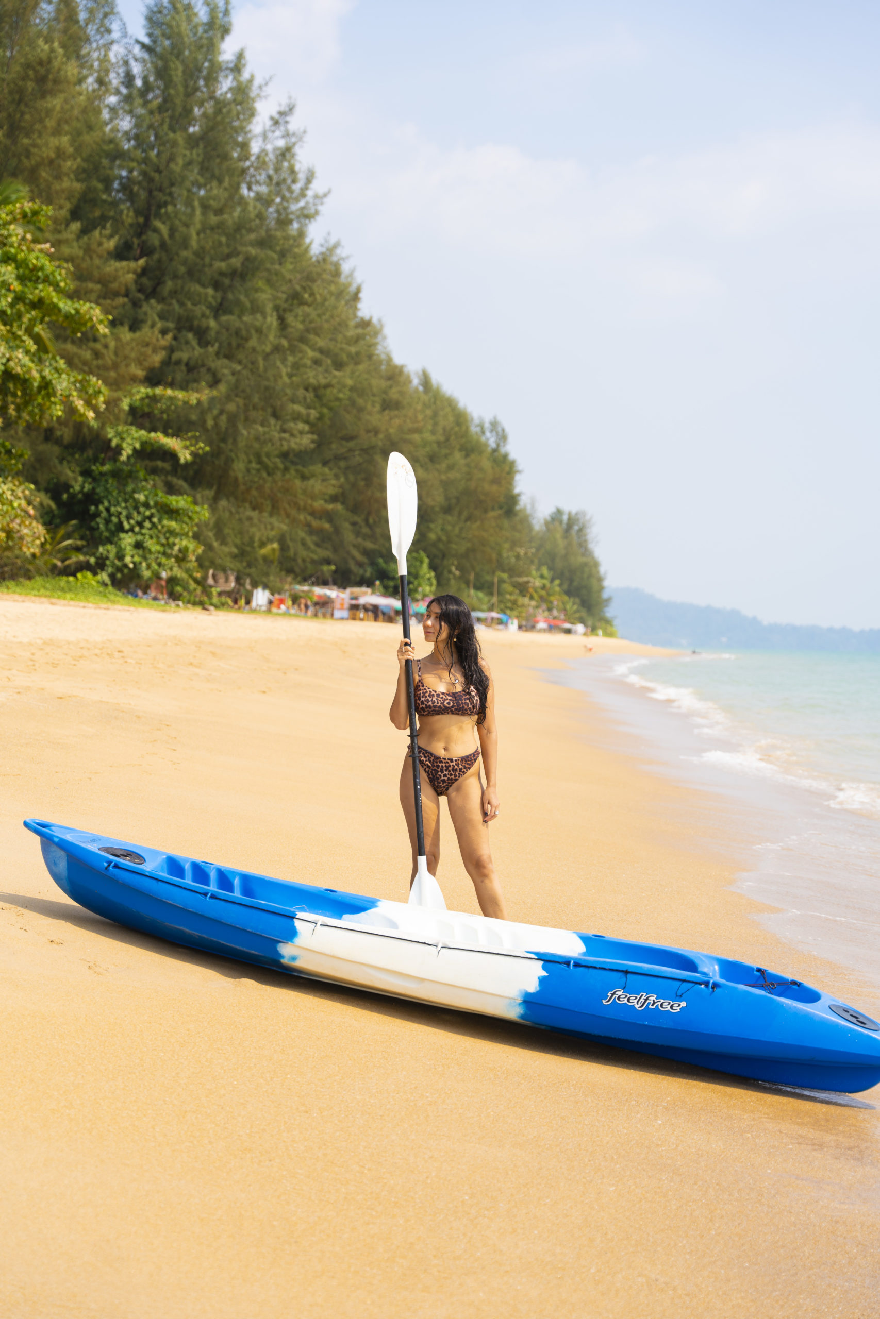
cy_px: 660
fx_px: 1991
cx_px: 440
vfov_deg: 36.7
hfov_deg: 24.9
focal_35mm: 54
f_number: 2.8
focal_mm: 54.3
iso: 100
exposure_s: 1/1250
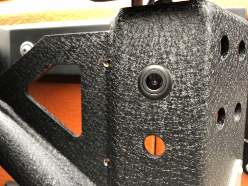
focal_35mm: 28
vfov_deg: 49.7
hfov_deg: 63.4
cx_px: 124
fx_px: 201
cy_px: 93
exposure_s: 1/15
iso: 64
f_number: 1.8
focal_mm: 4
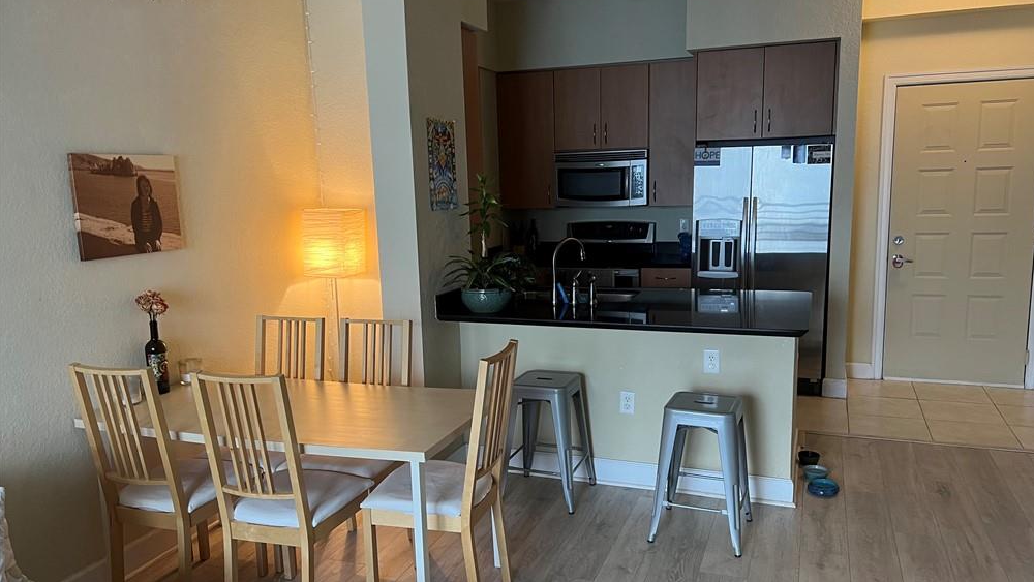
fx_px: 795
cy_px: 303
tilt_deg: -11.3
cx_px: 527
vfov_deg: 40.2
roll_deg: +1.3
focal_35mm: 29
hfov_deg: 66.0
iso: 100
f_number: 1.5
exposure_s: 1/60
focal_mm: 5.7
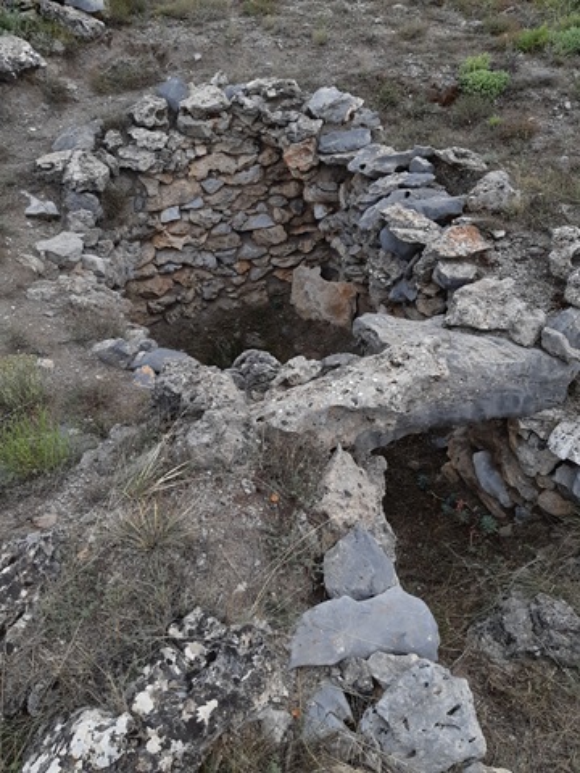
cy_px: 386
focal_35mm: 26
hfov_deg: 53.1
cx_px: 290
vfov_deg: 67.3
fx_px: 581
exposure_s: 1/1256
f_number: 1.7
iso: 40
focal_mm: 3.93
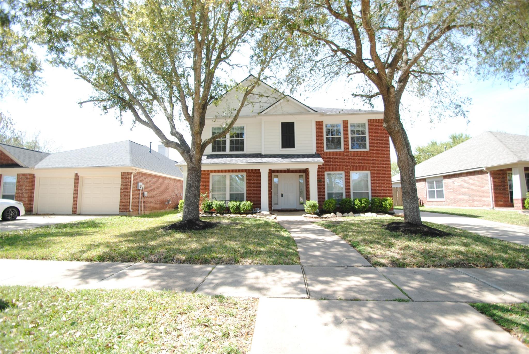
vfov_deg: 77.5
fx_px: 221
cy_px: 177
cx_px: 264
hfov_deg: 100.3
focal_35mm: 15
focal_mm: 10
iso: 100
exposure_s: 1/200
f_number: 4
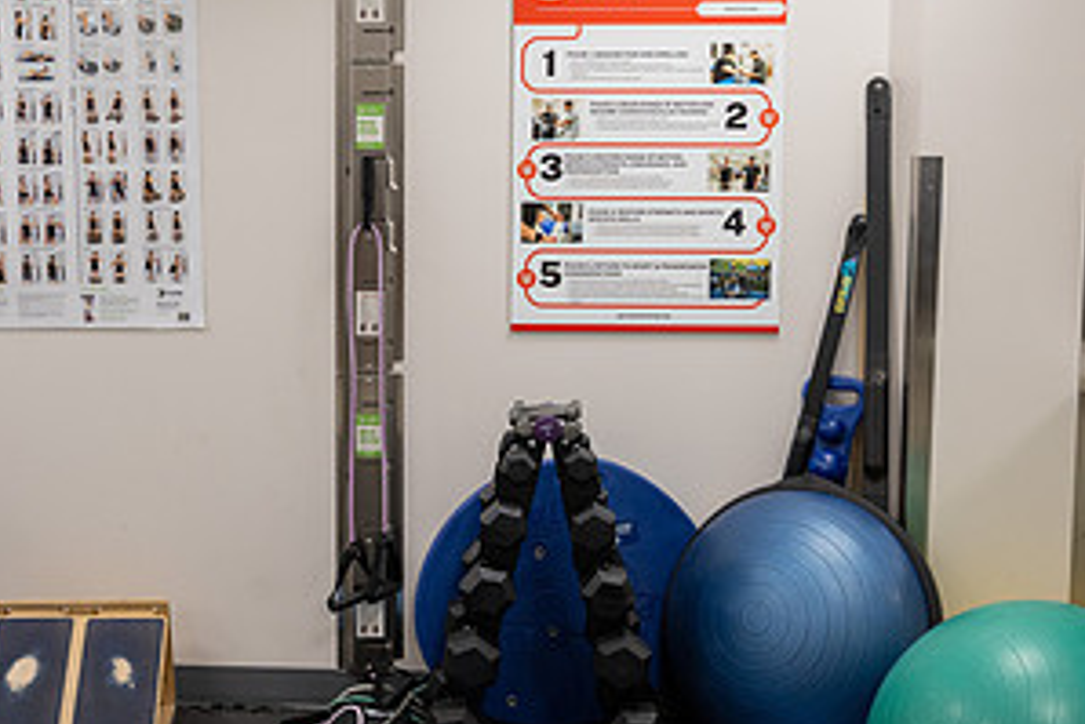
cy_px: 286
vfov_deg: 28.0
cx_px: 397
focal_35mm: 48
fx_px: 1447
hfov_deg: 40.8
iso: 500
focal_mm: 24.5
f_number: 4
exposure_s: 1/160
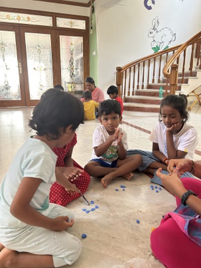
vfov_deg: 67.3
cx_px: 100
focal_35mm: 26
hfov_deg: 53.1
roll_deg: -0.5
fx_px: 201
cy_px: 134
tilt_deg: -14.4
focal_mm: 5.7
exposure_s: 1/50
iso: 125
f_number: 1.5
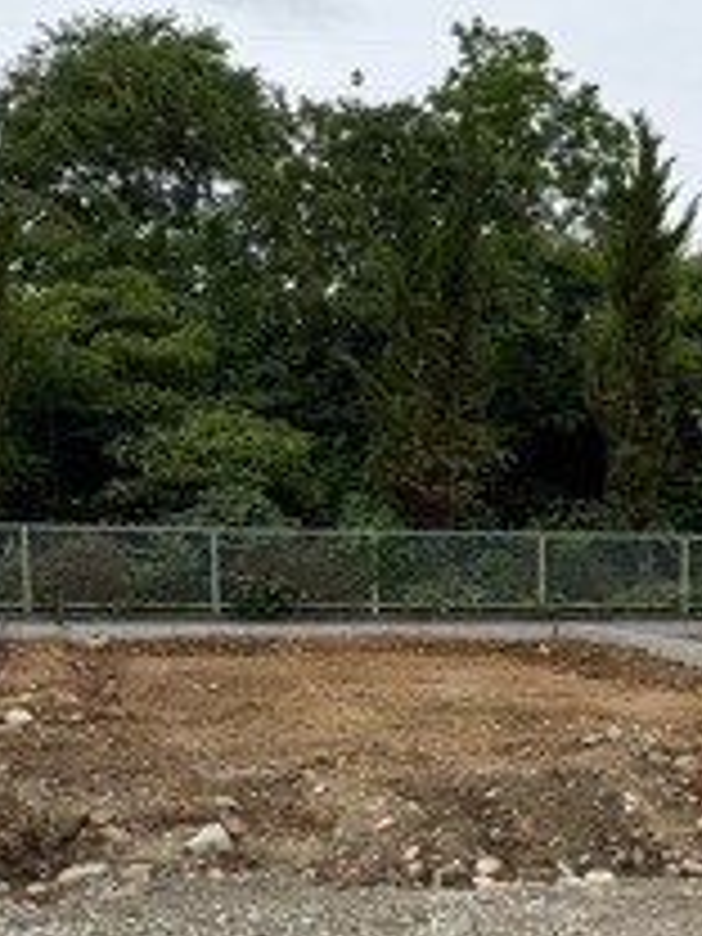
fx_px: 2001
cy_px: 819
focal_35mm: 74
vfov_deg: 25.6
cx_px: 608
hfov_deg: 19.6
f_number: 1.78
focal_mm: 6.76
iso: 80
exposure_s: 1/2370
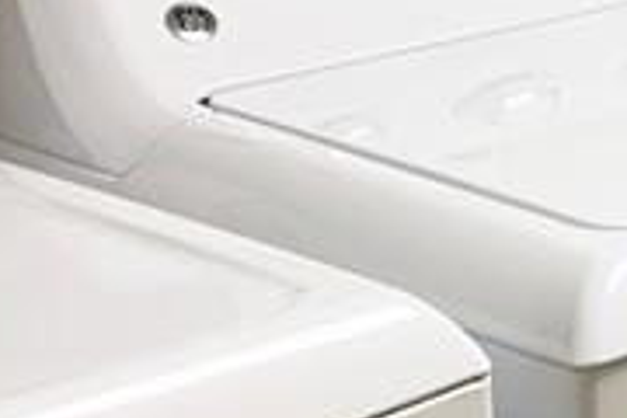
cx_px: 1244
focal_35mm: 154
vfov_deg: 8.6
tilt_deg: -6.7
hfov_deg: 11.9
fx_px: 2682
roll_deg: +0.8
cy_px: -265
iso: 64
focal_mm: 4.25
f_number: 1.8
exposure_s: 1/60
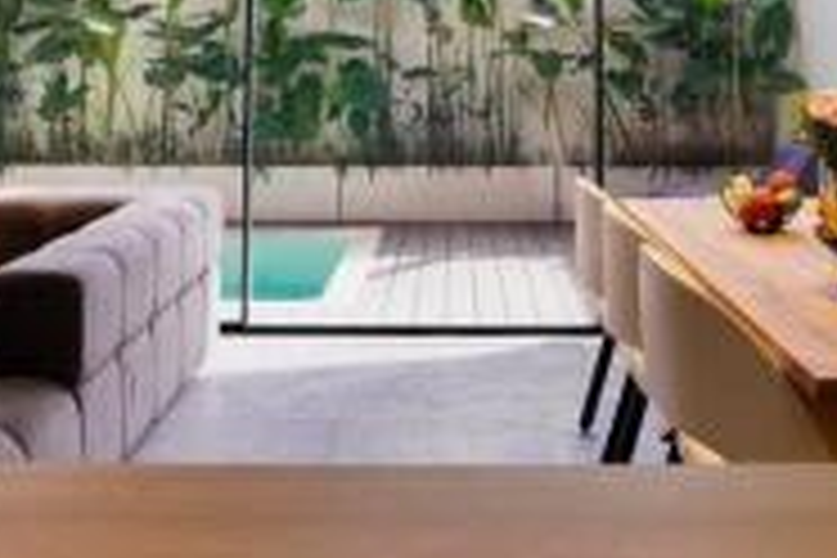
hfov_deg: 46.1
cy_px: -20
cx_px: 459
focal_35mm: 42
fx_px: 983
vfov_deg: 29.3
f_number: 4
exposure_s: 1/160
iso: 400
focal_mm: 11
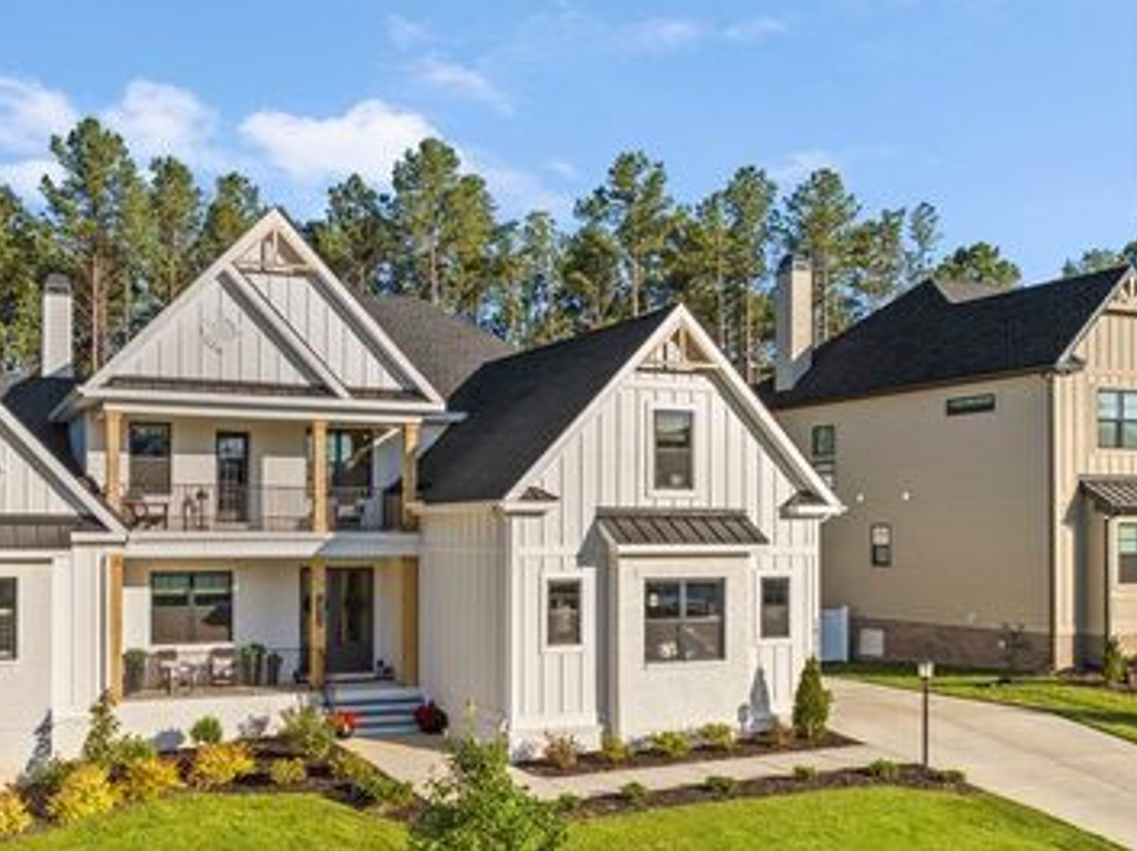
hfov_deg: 52.4
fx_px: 1116
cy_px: 535
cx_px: 335
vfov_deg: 41.4
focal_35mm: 34
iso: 400
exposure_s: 1/160
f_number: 2.8
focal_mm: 12.29
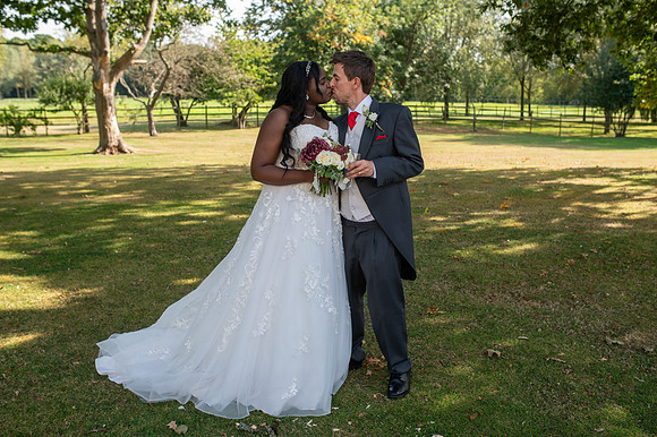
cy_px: 218
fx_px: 638
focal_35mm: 35
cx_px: 328
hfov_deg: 54.5
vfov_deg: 37.8
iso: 100
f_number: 4
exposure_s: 1/200
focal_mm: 35
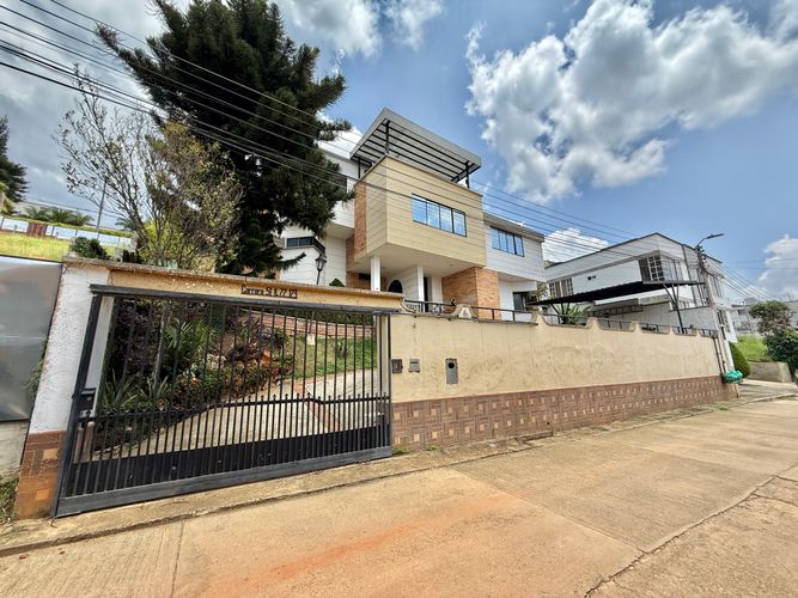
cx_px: 399
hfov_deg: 102.1
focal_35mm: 14
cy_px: 299
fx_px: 323
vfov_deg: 85.7
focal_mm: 2.22
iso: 64
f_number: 2.2
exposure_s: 1/1745
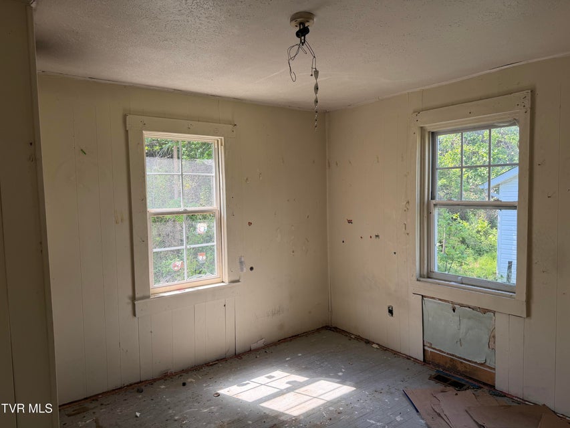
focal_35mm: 24
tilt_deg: -3.6
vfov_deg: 56.8
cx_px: 285
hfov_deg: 71.6
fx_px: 395
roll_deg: +1.6
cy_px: 214
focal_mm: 6.76
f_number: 1.78
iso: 80
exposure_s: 1/312
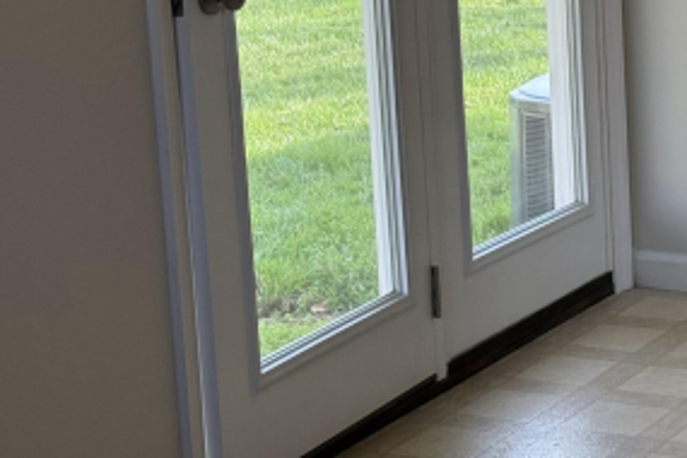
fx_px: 2233
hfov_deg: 17.1
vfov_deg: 11.7
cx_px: 710
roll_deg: +1.8
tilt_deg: -9.7
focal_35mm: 117
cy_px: 121
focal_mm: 6.76
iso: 80
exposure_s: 1/268
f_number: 1.78
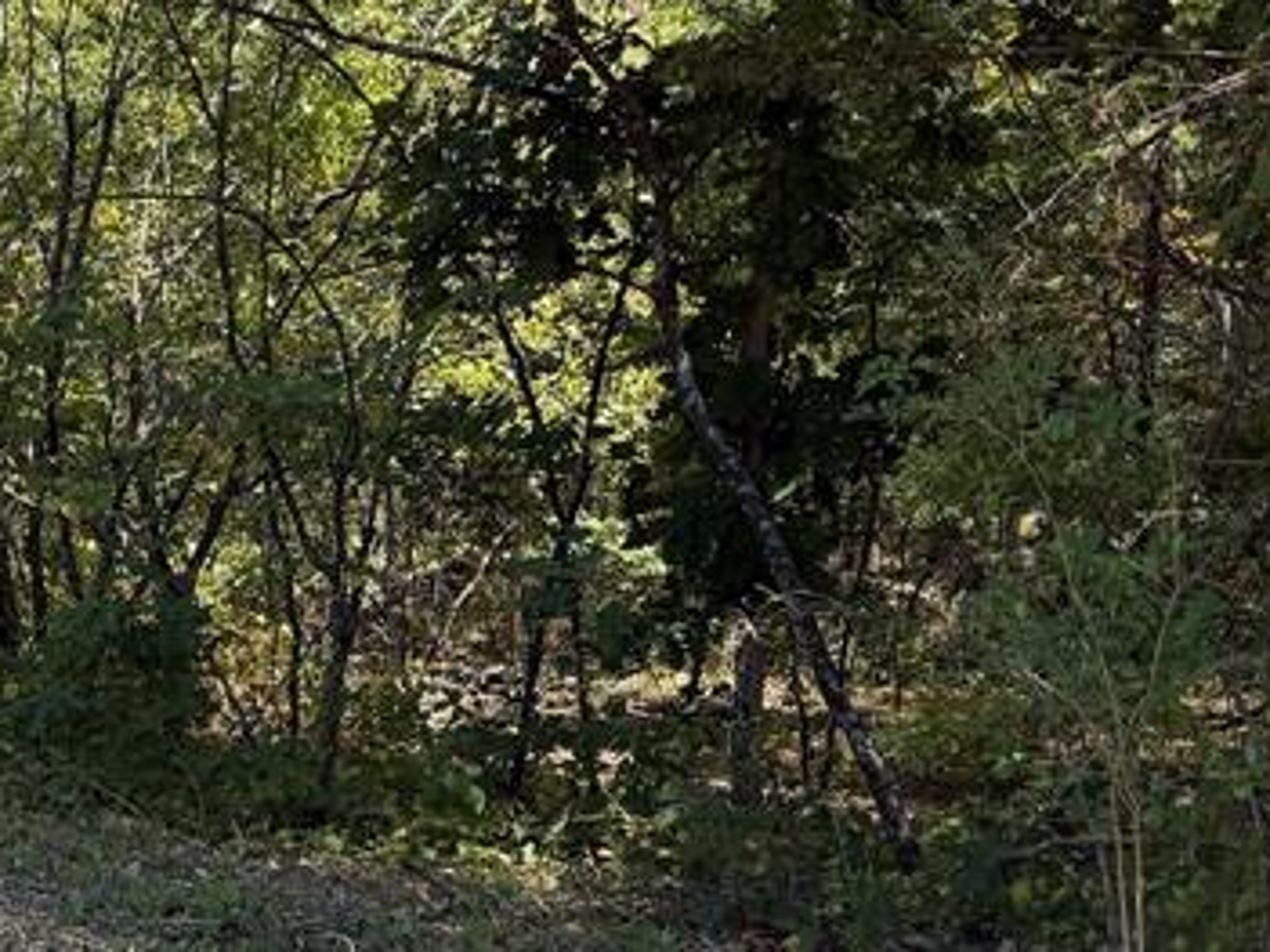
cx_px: -300
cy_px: 496
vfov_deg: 21.0
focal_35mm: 70
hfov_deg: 24.8
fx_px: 2567
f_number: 1.78
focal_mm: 6.76
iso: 100
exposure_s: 1/1337
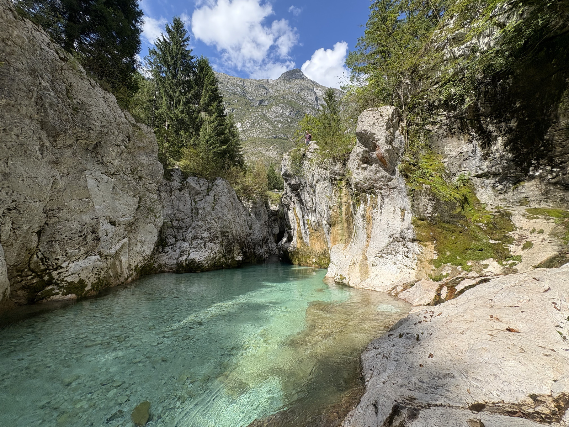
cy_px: 214
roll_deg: -0.1
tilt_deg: +9.2
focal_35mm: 14
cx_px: 284
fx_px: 230
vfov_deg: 85.7
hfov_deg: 102.1
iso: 50
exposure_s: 1/1449
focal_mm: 2.22
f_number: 2.2
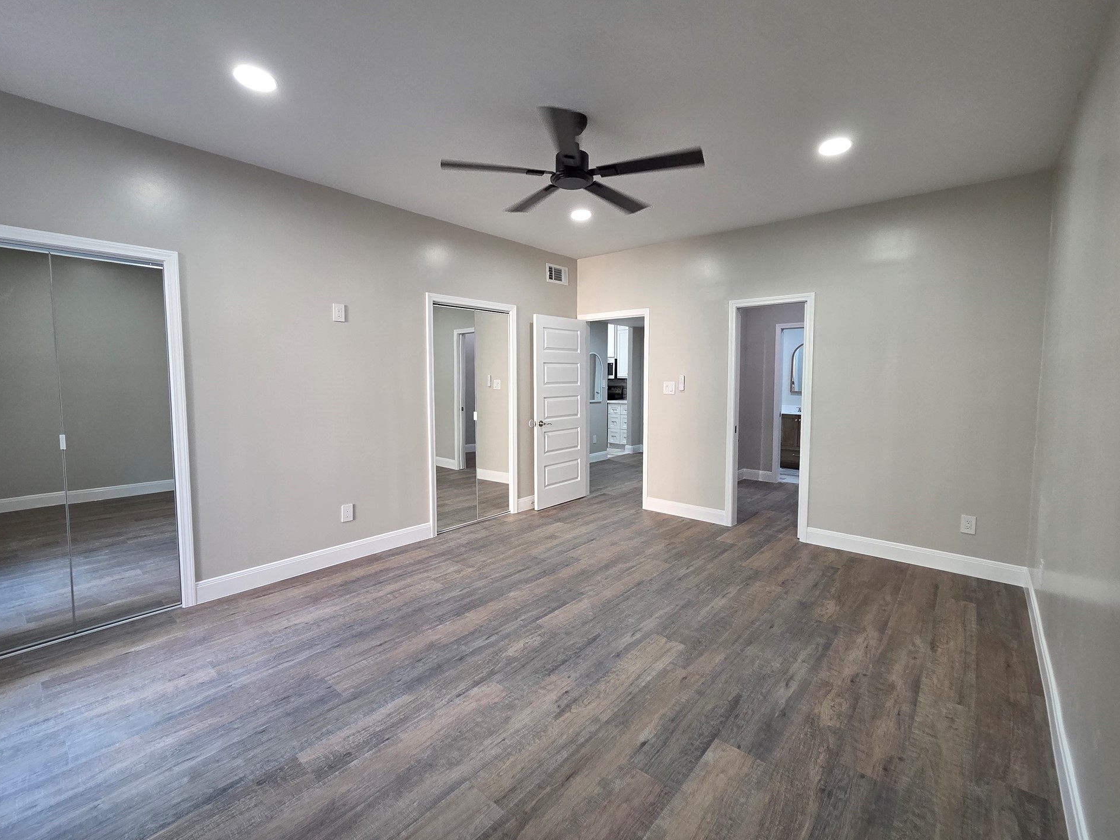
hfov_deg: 102.0
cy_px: 400
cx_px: 577
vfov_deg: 85.6
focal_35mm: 14
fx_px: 453
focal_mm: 2.2
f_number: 2.2
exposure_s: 1/60
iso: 200
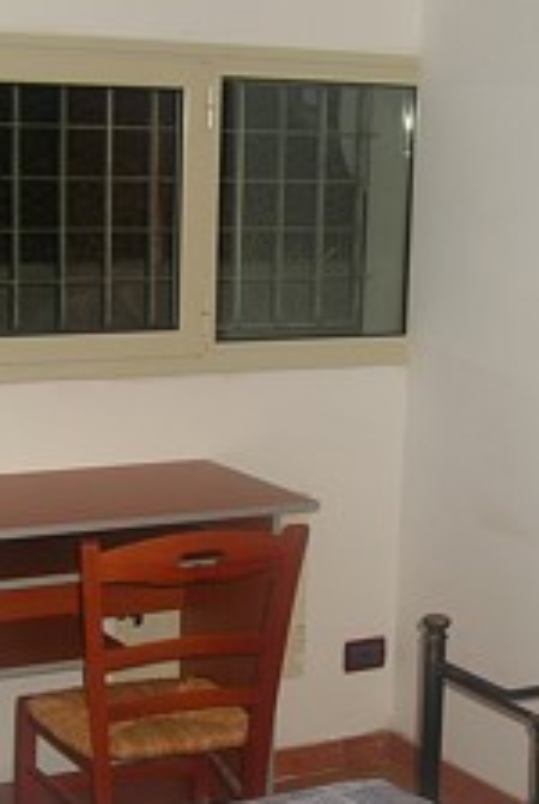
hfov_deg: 15.8
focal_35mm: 87
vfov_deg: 23.3
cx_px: 278
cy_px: 531
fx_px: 1948
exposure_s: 1/60.1
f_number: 2.9
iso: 50
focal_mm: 7.8
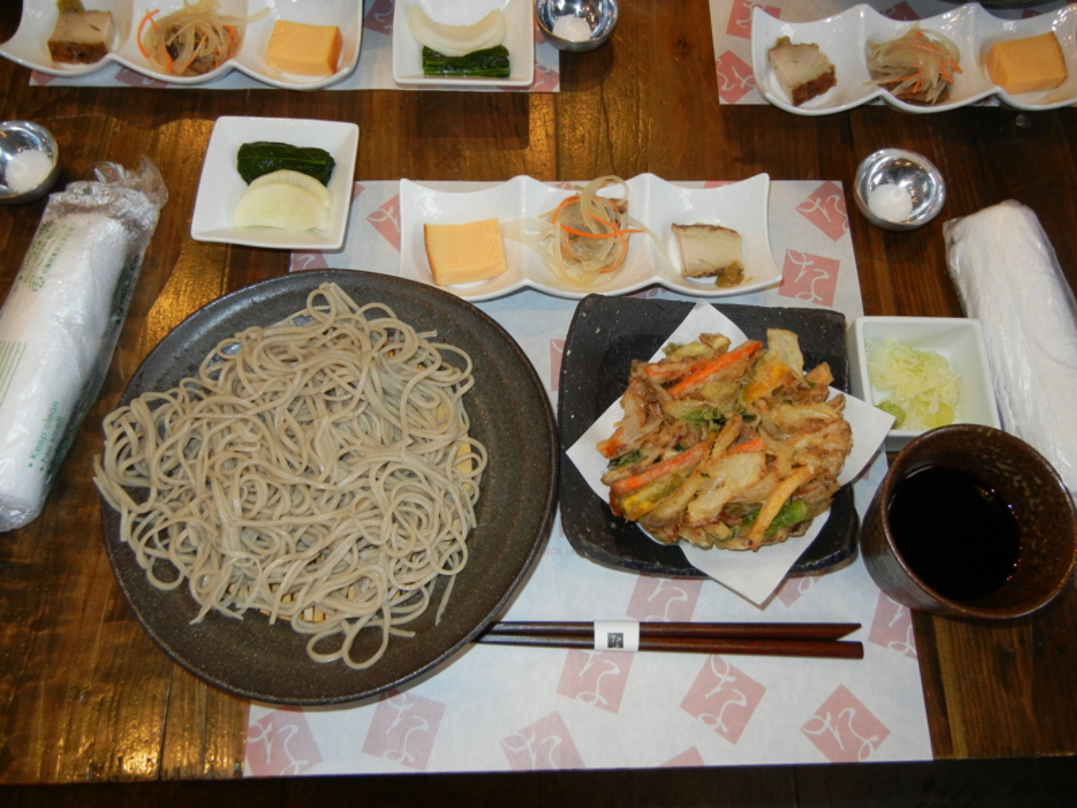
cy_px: 404
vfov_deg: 46.8
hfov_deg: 60.0
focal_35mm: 30
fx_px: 933
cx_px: 538
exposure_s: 1/30
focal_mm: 5.4
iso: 200
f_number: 3.5
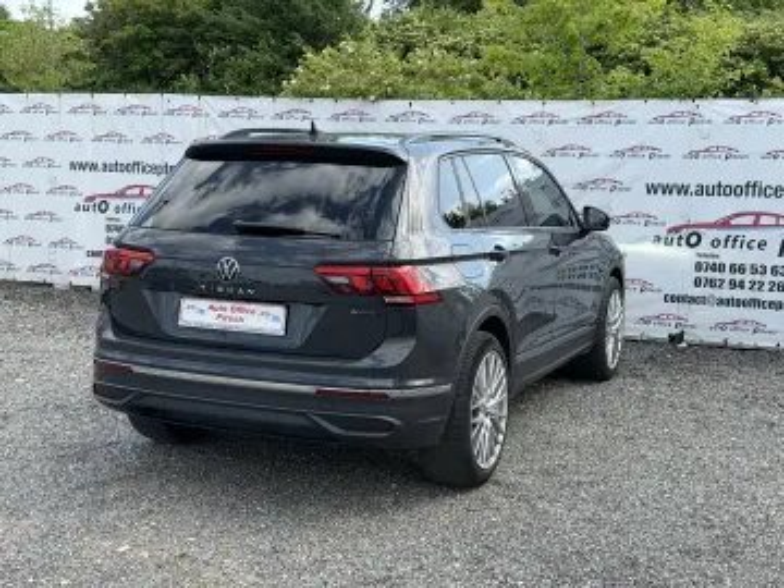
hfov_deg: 39.7
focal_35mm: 48
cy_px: 294
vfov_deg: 30.3
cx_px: 392
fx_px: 1087
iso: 64
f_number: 1.78
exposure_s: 1/1403
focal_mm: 6.76
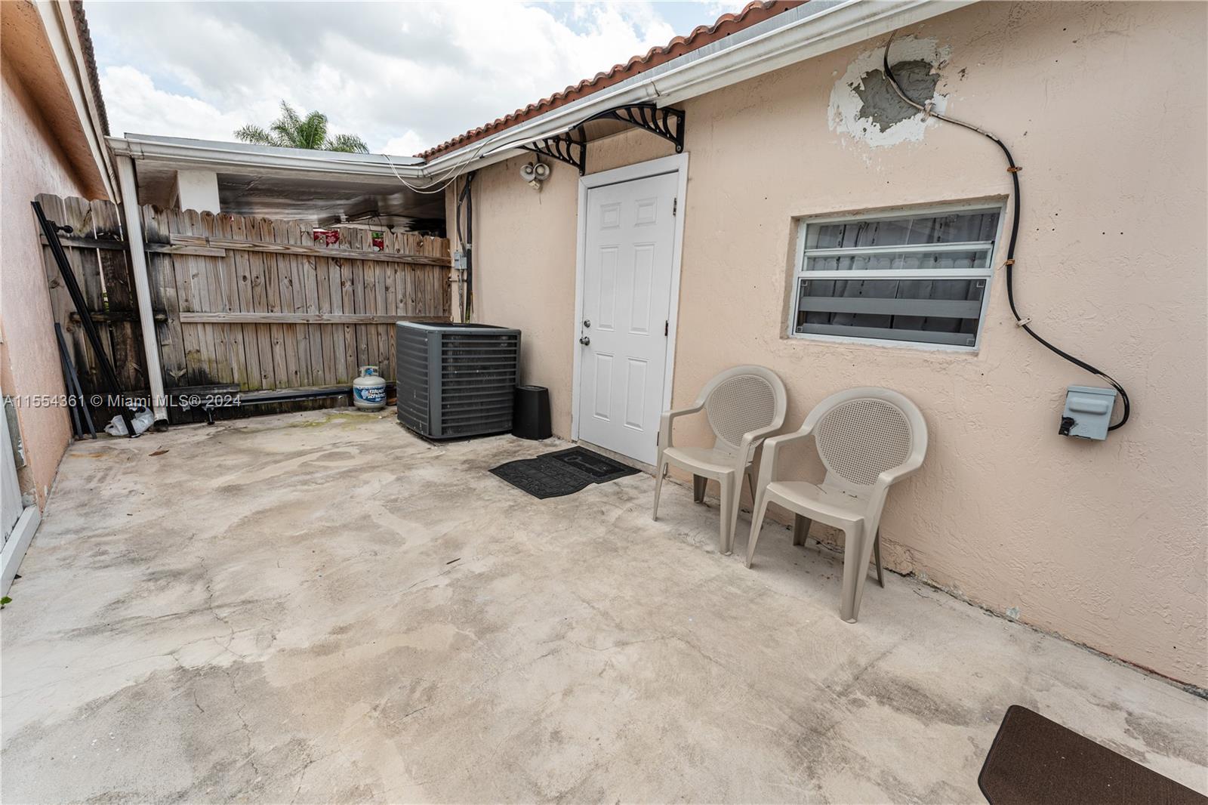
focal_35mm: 14
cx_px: 604
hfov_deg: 104.3
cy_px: 402
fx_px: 470
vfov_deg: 81.2
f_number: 8
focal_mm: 14
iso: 125
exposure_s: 1/200
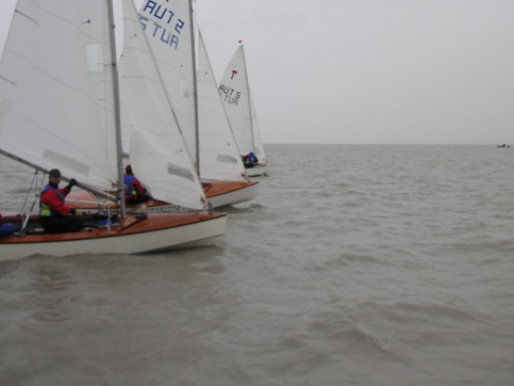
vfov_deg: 29.5
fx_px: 727
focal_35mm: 49
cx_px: 228
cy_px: 131
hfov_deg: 38.9
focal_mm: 6.1
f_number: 2.8
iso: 50
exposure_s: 1/350
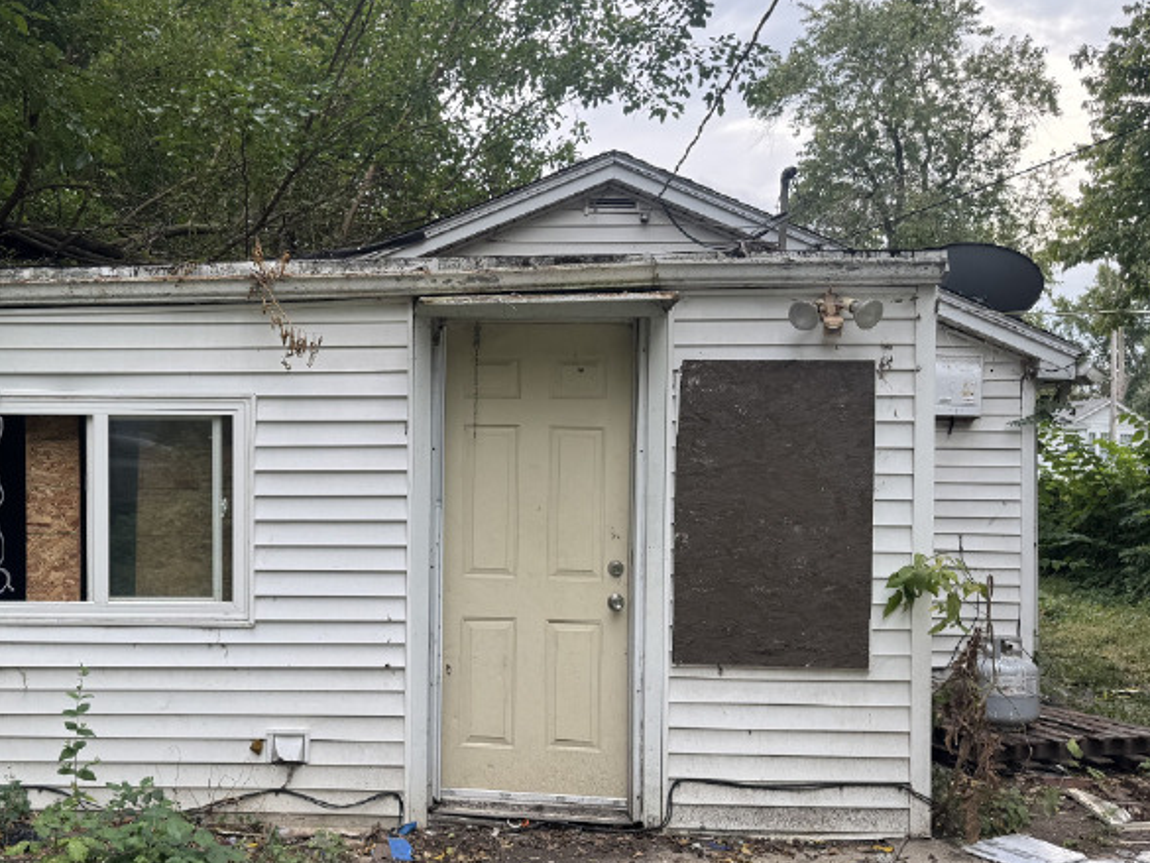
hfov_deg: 51.4
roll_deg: -0.2
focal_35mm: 35
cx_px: 365
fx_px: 1163
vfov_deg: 40.6
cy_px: 493
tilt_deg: -1.9
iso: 80
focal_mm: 6.76
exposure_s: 1/531
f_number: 1.78
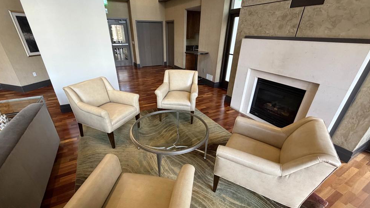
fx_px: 157
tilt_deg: -26.3
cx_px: 180
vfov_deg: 67.0
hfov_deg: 99.3
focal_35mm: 16
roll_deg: -1.5
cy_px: 112
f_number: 2.2
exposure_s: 1/60
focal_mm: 2.22
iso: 320
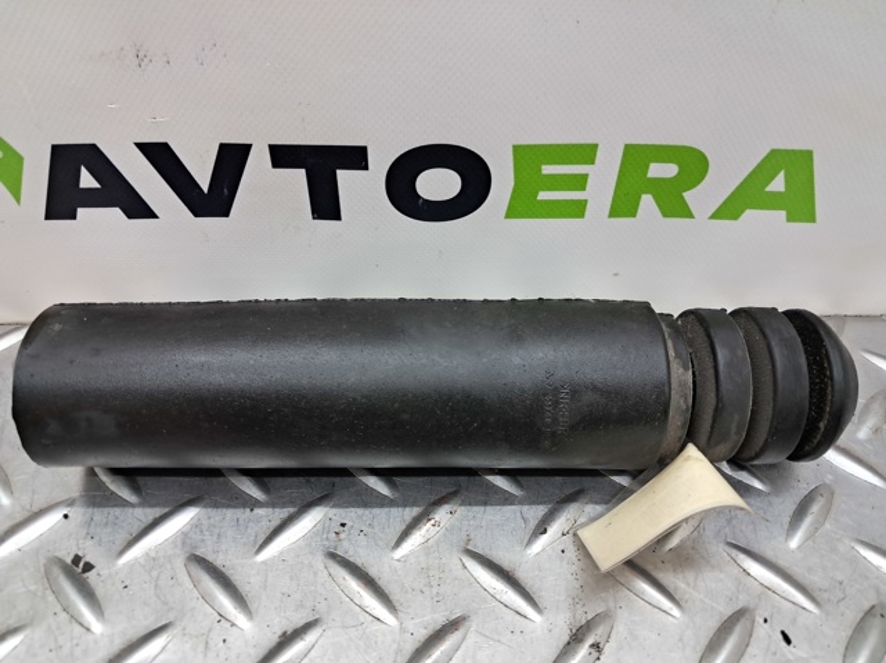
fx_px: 691
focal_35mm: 27
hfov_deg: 65.4
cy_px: 332
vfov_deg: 51.3
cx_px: 443
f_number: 1.8
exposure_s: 1/50
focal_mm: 4
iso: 160
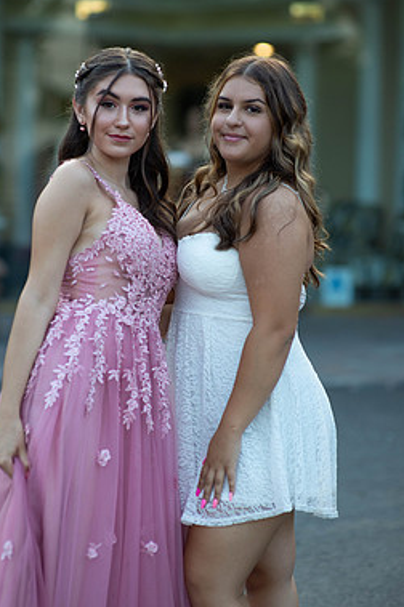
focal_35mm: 101
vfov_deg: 20.2
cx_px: 177
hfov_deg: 13.5
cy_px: 263
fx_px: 1703
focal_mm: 85
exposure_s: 1/1000
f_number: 2
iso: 250
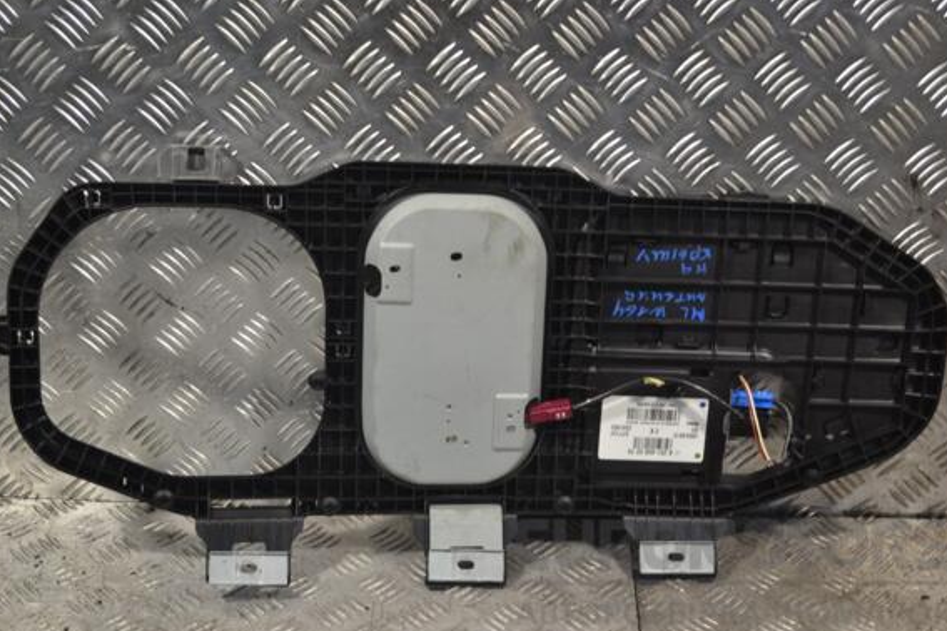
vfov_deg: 25.1
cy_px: 322
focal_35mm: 54
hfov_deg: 36.9
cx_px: 484
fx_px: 1420
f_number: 5
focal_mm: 34
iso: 400
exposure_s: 1/80
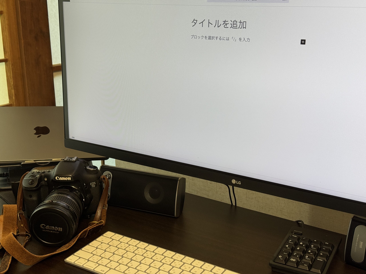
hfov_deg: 39.7
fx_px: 508
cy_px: 137
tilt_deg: -16.1
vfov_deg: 30.3
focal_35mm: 48
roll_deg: -0.1
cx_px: 183
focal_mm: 6.76
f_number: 1.78
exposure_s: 1/100
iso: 80
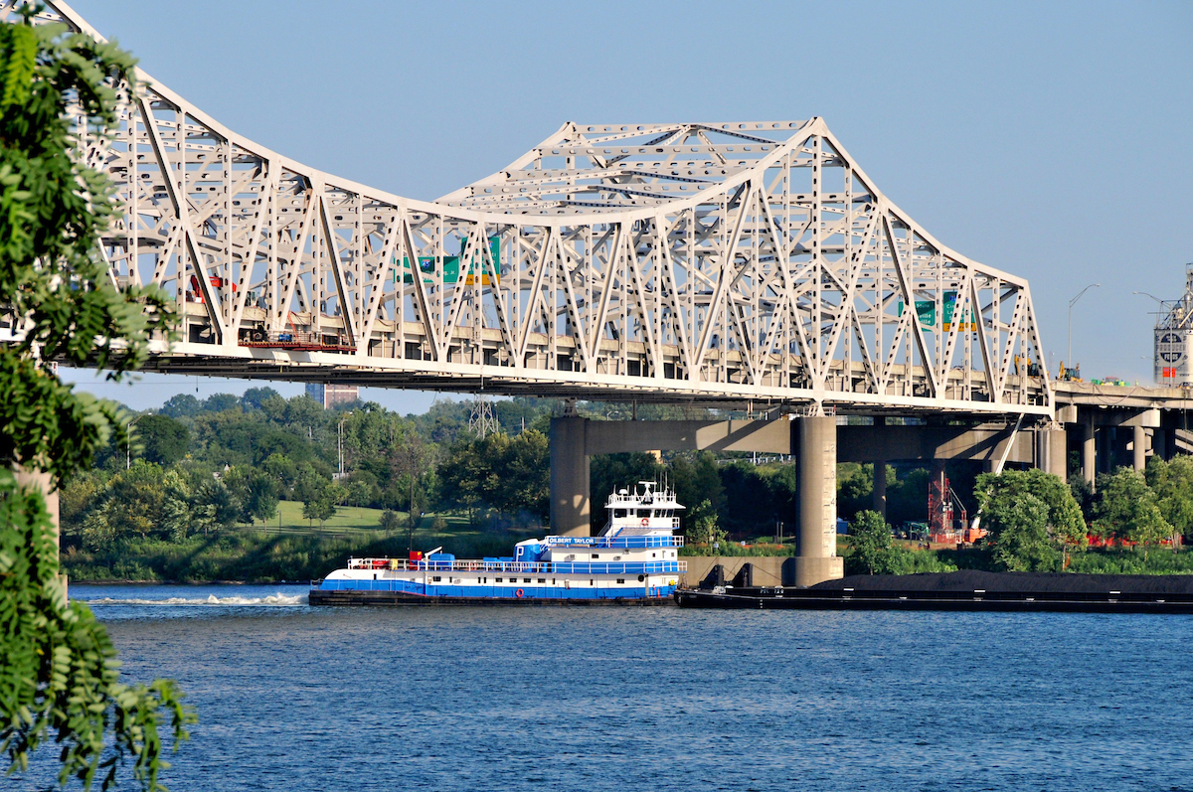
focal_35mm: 202
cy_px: 396
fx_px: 6702
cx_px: 596
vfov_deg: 6.8
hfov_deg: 10.2
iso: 640
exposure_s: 1/640
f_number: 13
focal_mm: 135
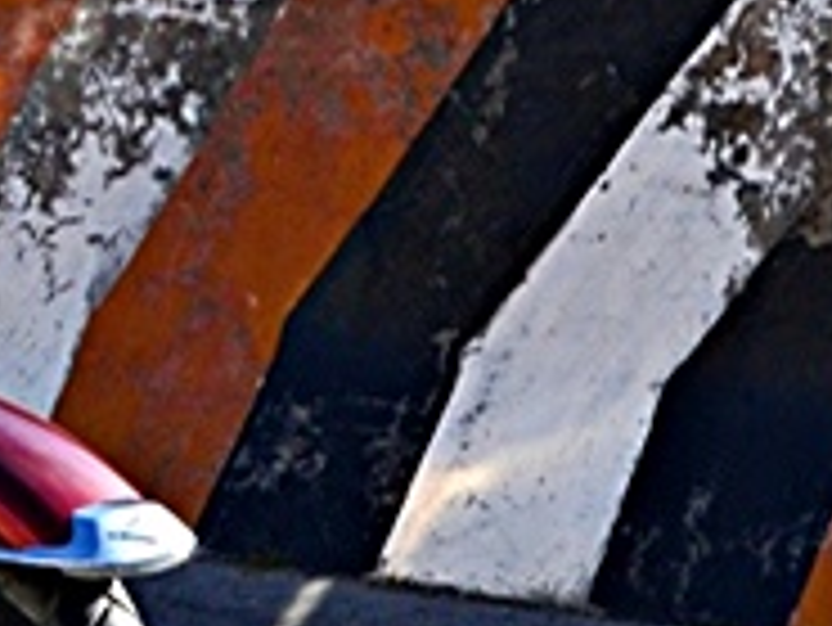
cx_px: -908
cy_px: -27
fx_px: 6422
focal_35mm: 267
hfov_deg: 7.1
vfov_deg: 5.6
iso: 400
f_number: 11
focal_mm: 38
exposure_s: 1/320
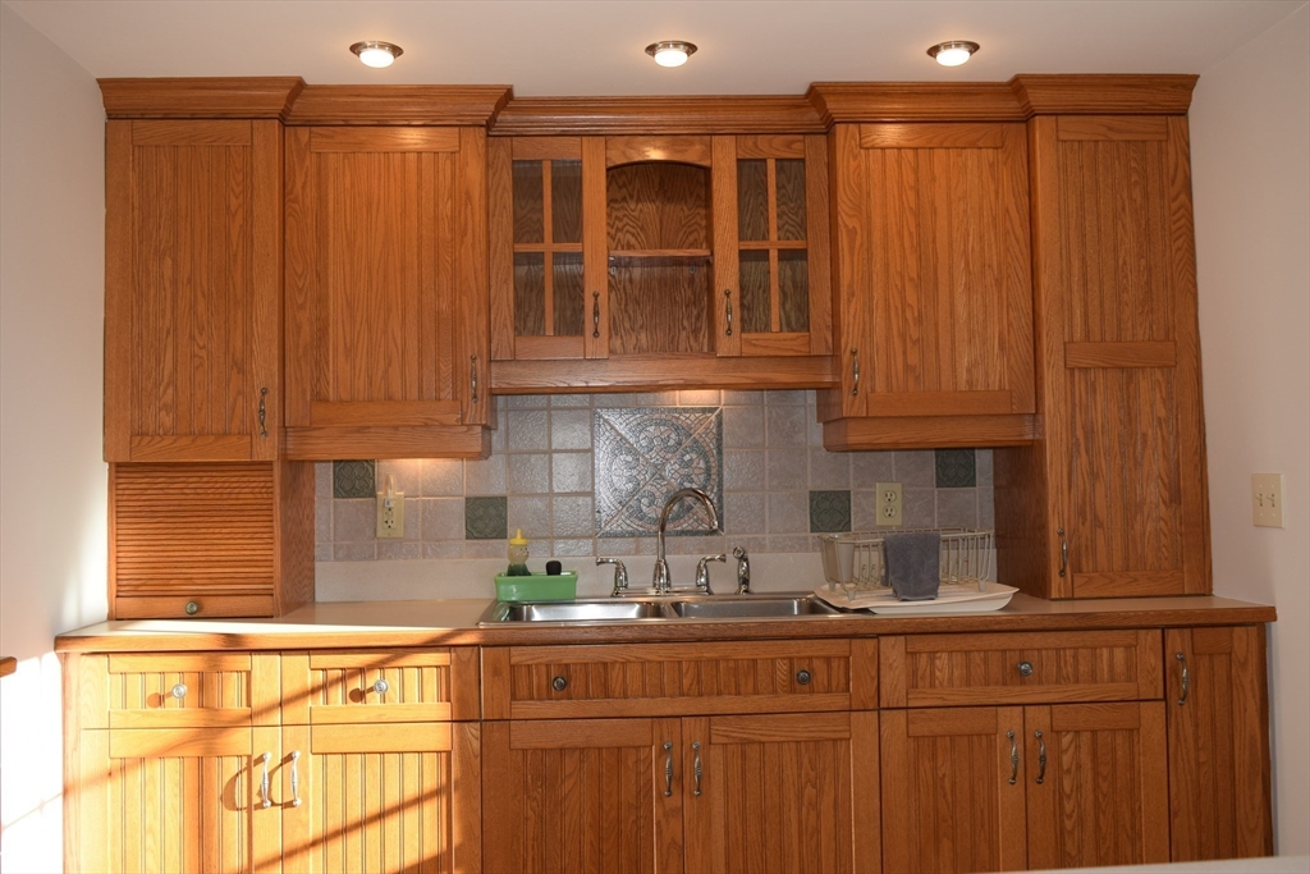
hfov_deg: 55.1
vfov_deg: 38.4
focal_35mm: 34
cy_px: 437
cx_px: 655
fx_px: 1256
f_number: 5.6
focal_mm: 23
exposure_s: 1/125
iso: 250
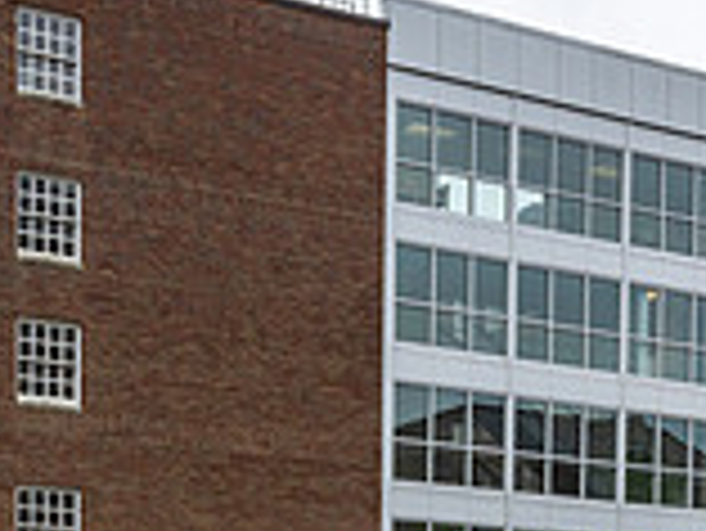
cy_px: 853
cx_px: 373
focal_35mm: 85
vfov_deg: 15.7
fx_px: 1735
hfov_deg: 23.0
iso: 640
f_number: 4
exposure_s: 1/1600
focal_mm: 24
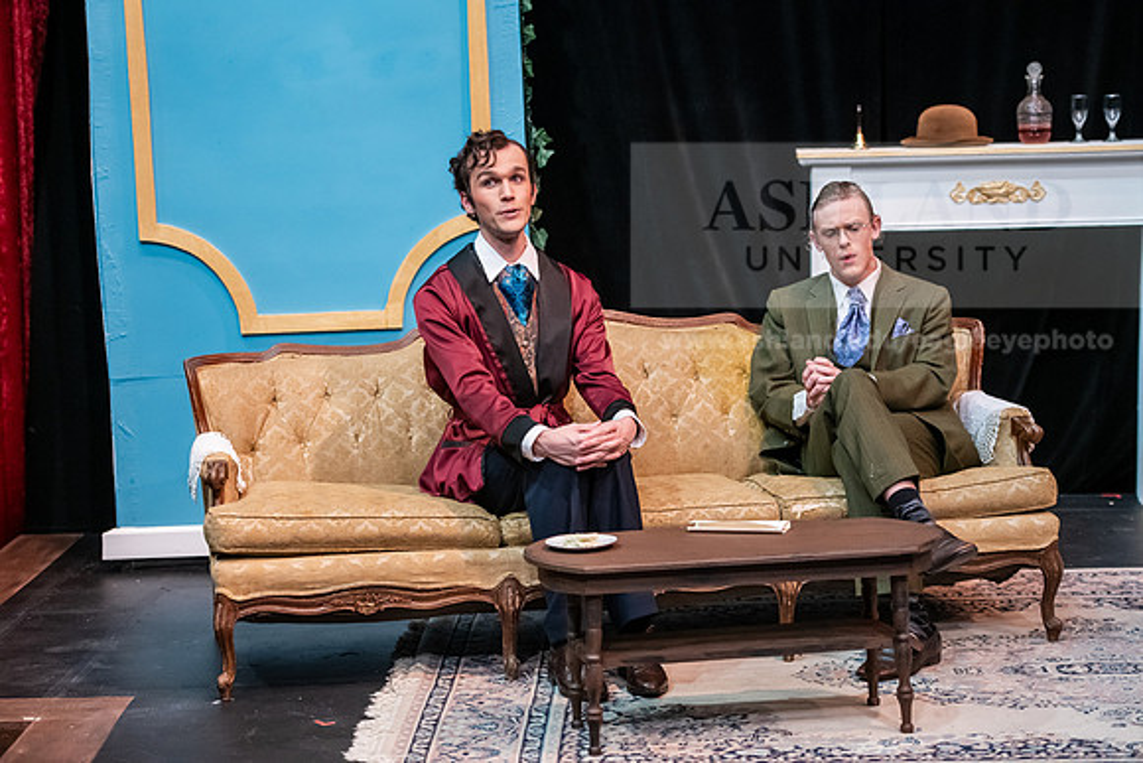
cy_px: 382
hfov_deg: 22.1
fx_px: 2922
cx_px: 572
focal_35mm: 92
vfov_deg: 14.9
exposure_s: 1/200
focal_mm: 92
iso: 3200
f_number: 3.2
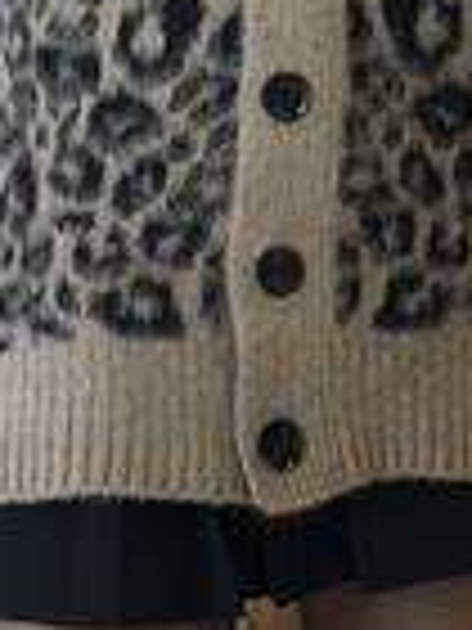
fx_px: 2582
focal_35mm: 142
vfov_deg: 13.6
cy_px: -79
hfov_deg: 10.4
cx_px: 247
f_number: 1.78
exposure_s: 1/67
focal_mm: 6.86
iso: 125
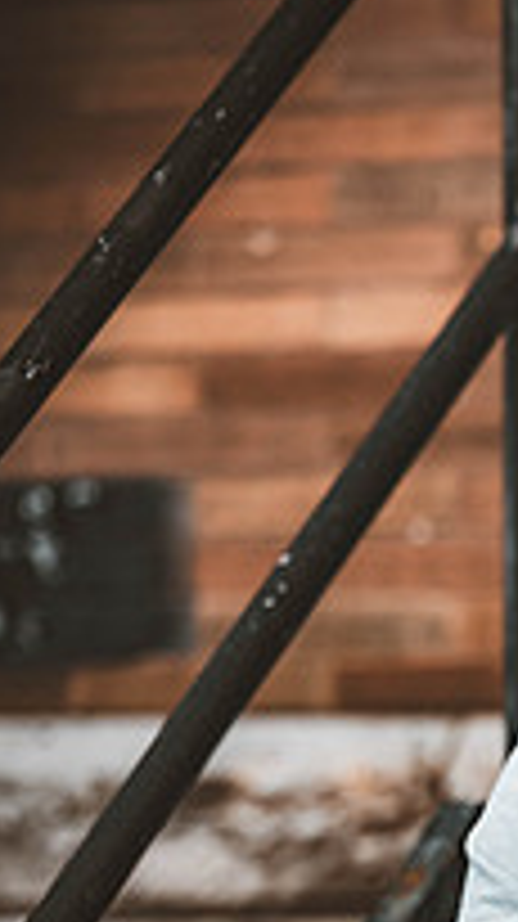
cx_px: 662
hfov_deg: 4.0
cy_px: 832
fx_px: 7316
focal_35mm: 299
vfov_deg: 7.2
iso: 1600
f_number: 2.8
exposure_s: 1/400
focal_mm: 130
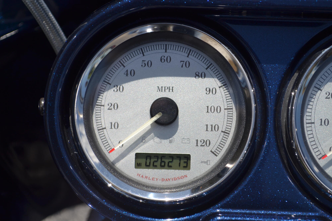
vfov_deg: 17.5
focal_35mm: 78
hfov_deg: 26.0
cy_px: 110
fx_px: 719
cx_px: 166
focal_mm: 52
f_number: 5.6
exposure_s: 1/500
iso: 100
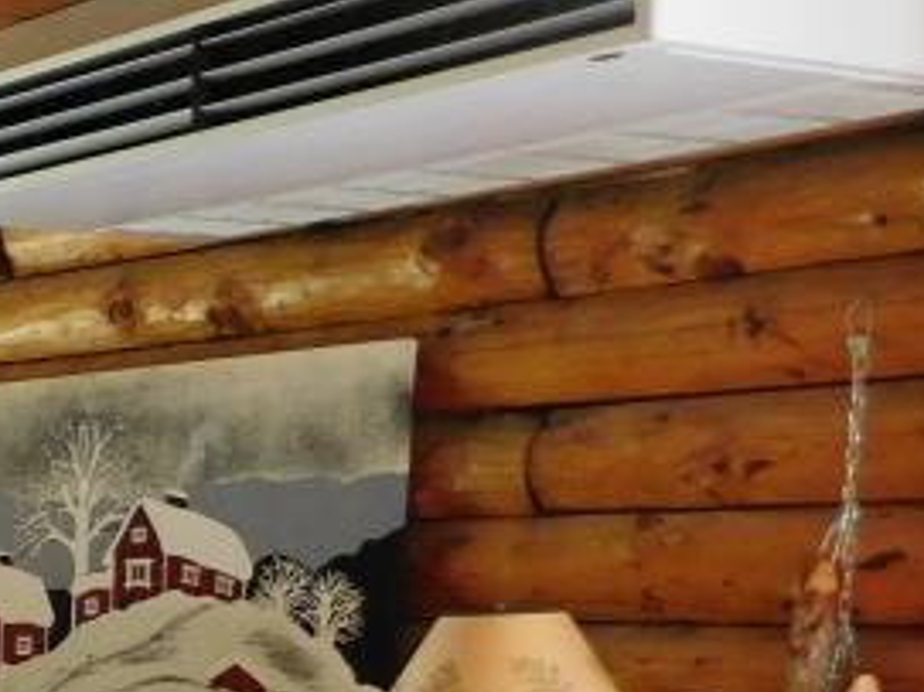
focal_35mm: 87
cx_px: -805
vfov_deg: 16.4
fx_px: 2321
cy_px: 764
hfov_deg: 17.6
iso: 400
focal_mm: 4
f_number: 3
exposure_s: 1/30
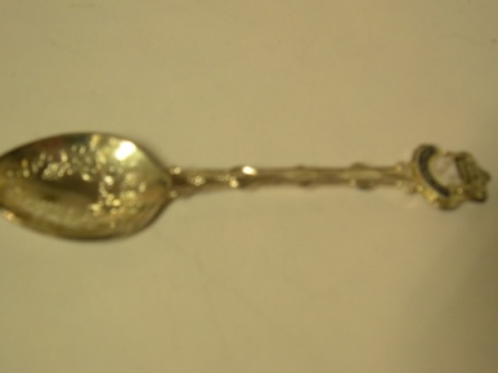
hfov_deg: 43.0
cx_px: 255
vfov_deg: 32.8
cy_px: 171
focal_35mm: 44
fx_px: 633
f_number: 2.8
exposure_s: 1/16.7
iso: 100
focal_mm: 8
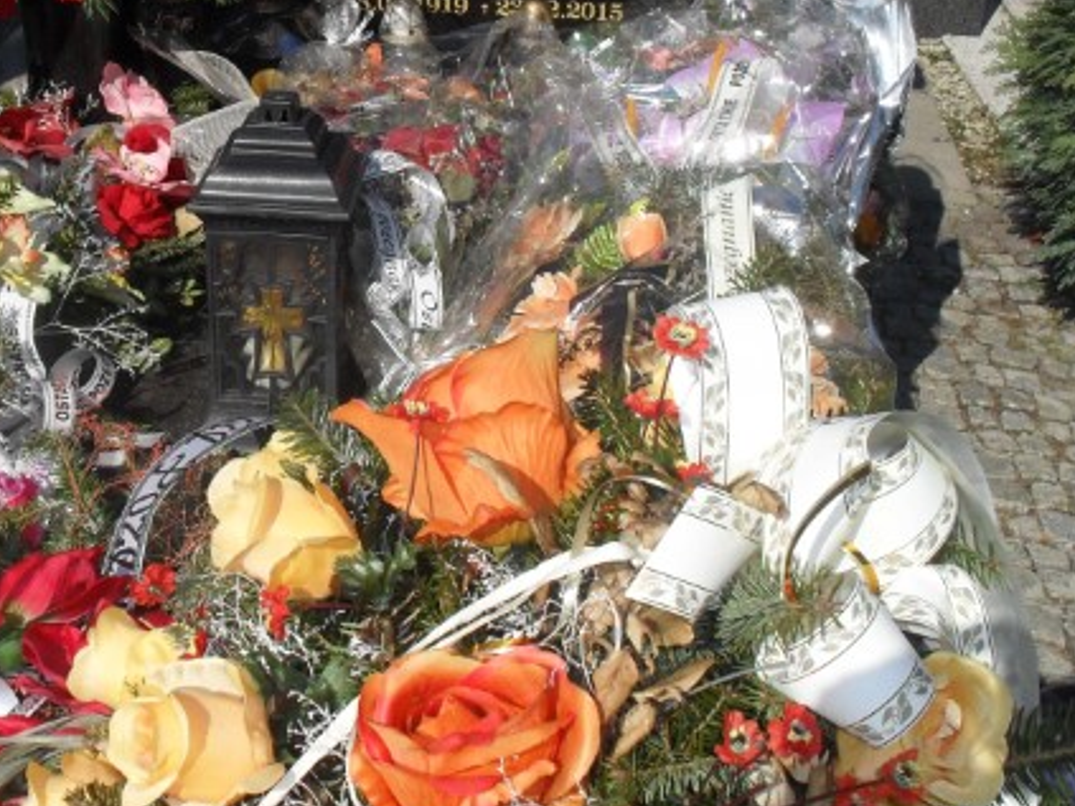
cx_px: 389
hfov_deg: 35.9
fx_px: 1645
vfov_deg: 27.4
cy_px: 308
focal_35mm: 53
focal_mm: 6.3
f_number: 8.4
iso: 200
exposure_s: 1/750
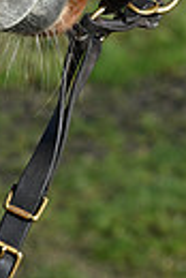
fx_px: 2419
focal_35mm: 313
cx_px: 176
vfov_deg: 6.3
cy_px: -340
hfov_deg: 4.4
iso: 320
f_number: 5.6
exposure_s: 1/1250
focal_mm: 70
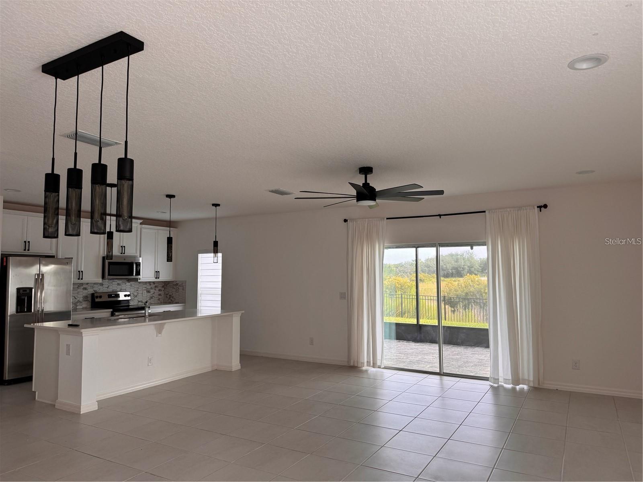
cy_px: 241
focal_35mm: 24
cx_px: 322
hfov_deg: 71.6
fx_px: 446
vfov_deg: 56.8
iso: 100
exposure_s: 1/121
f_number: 1.78
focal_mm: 6.76
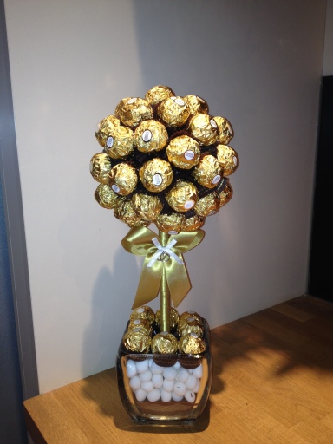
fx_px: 449
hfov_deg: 40.7
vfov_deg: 52.6
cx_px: 166
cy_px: 222
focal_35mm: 35
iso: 50
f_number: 2.4
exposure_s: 1/24
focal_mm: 4.28
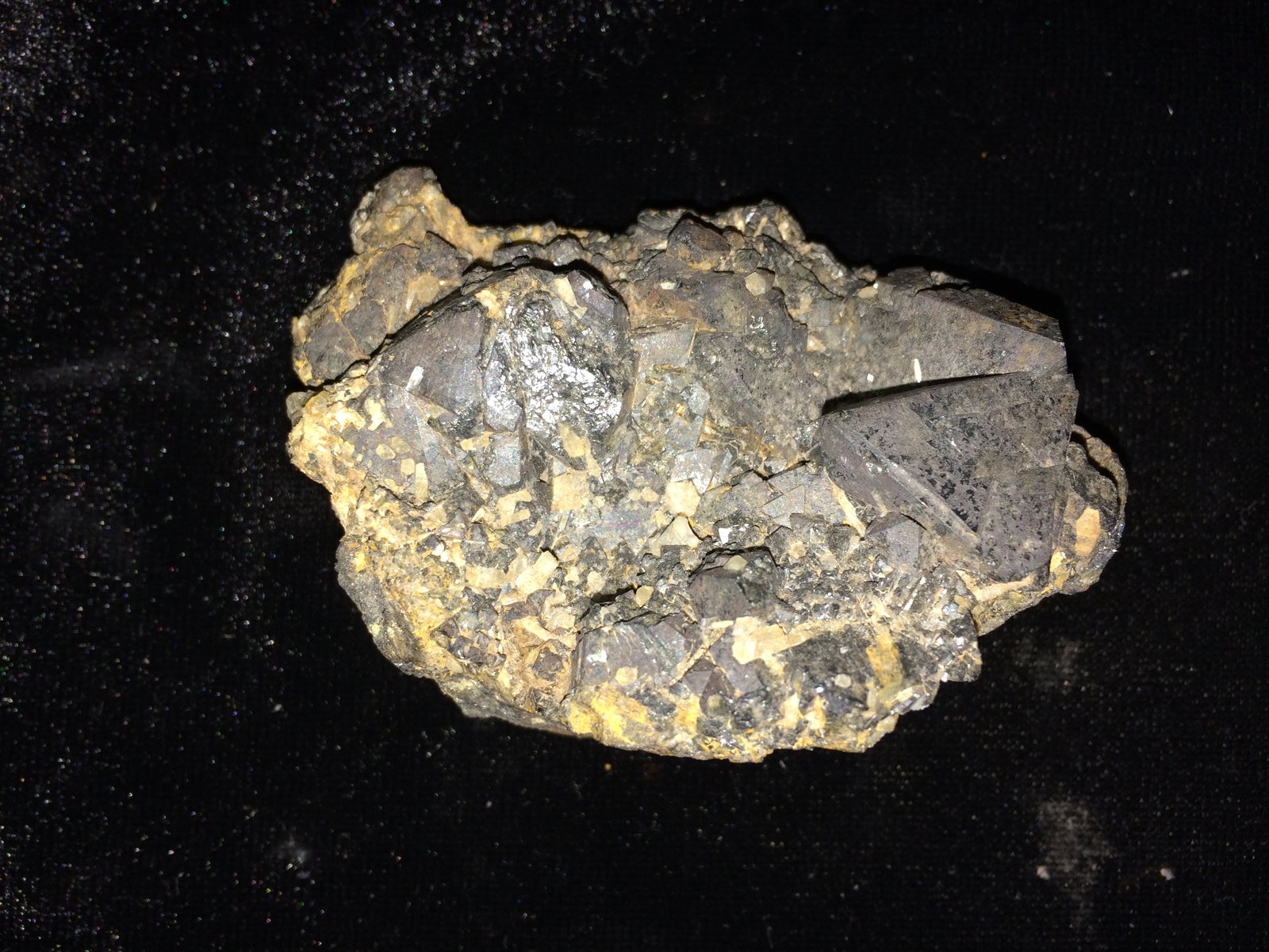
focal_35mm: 30
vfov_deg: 46.8
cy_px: 476
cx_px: 634
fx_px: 1100
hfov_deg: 60.0
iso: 32
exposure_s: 1/148
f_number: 2.2
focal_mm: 4.12
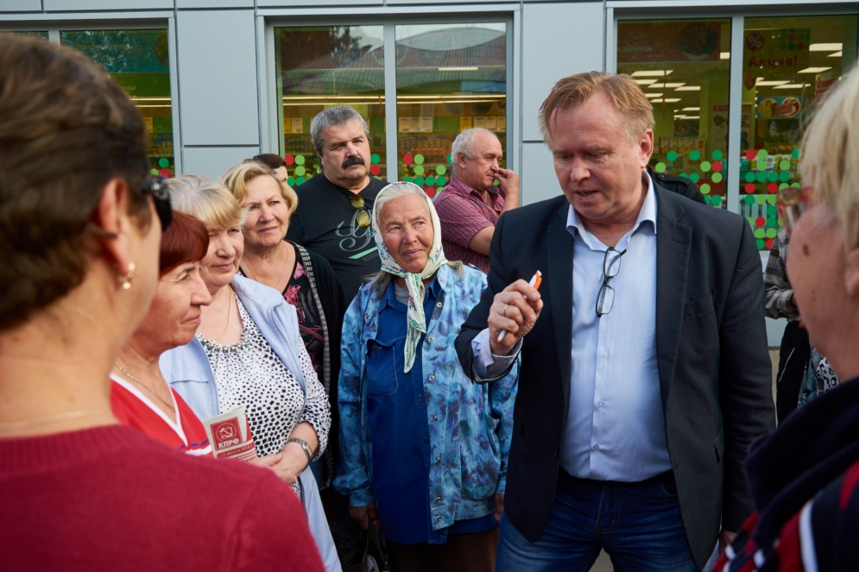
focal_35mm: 34
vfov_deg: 38.9
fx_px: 811
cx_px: 438
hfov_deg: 55.8
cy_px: 284
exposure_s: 1/100
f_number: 5
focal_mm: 22
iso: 200
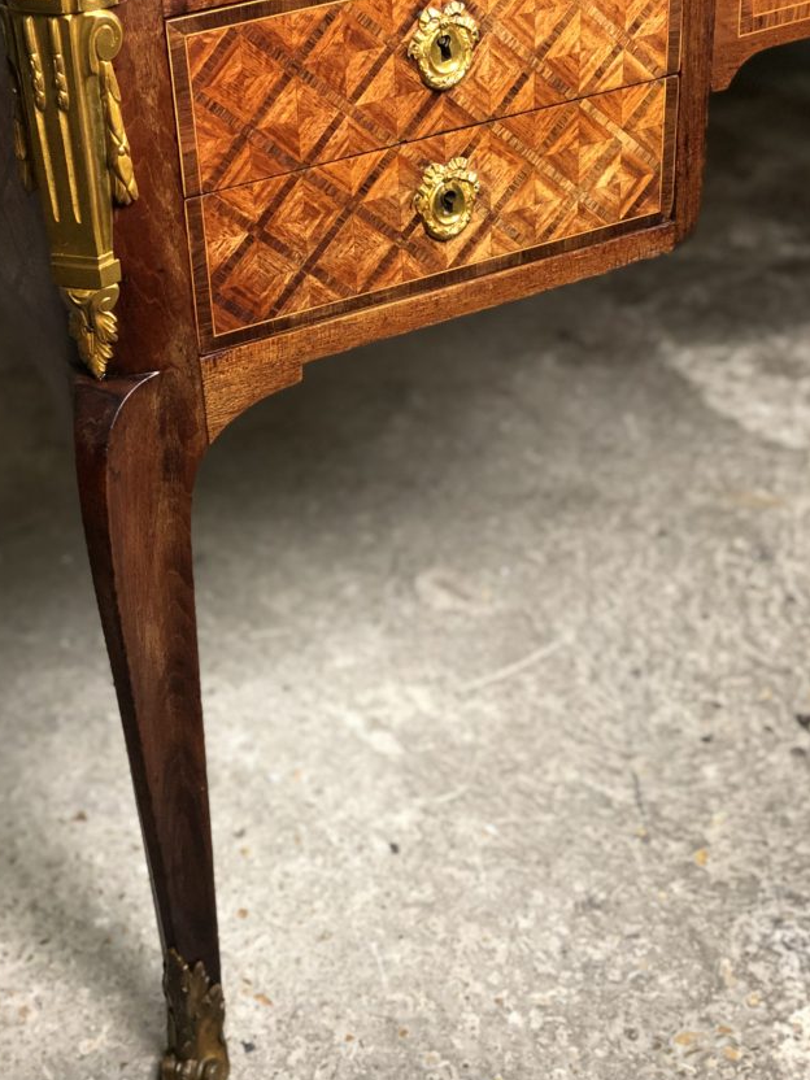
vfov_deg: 30.2
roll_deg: +4.5
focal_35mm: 64
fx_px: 1997
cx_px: 315
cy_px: 450
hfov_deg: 22.9
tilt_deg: -31.0
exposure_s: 1/17
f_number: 2.4
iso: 160
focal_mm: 6
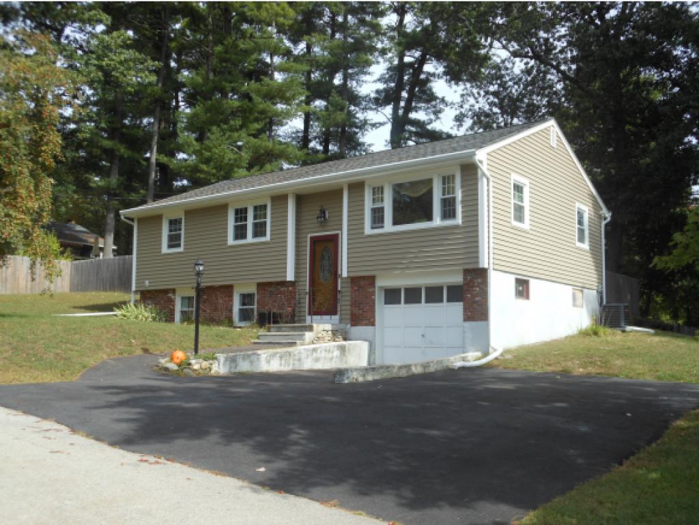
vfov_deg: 37.8
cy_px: 262
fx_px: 768
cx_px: 350
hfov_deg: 49.0
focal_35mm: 38
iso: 80
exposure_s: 1/500
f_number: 3.6
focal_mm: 6.8
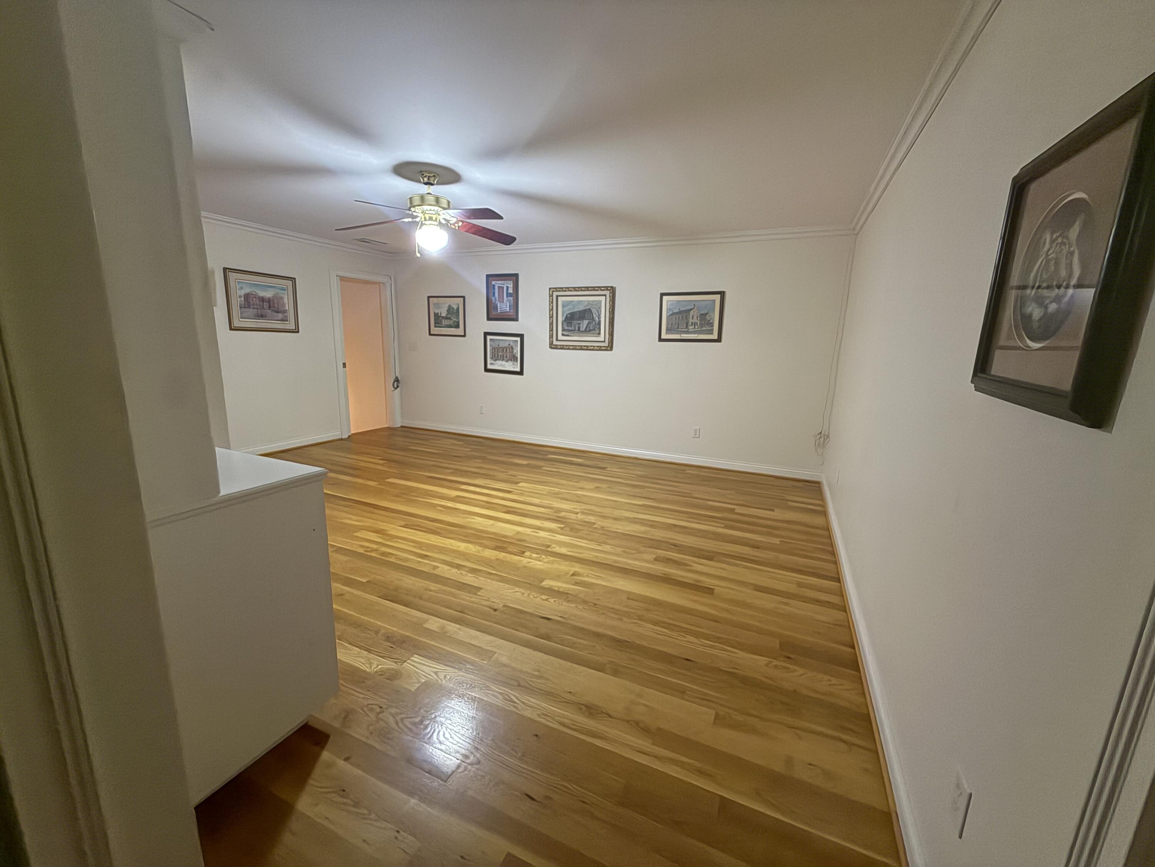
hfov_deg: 102.1
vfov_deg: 85.7
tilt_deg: -11.3
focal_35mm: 14
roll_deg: -1.3
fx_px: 467
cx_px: 578
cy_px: 434
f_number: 2.2
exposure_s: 1/60
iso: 1000
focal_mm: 2.22
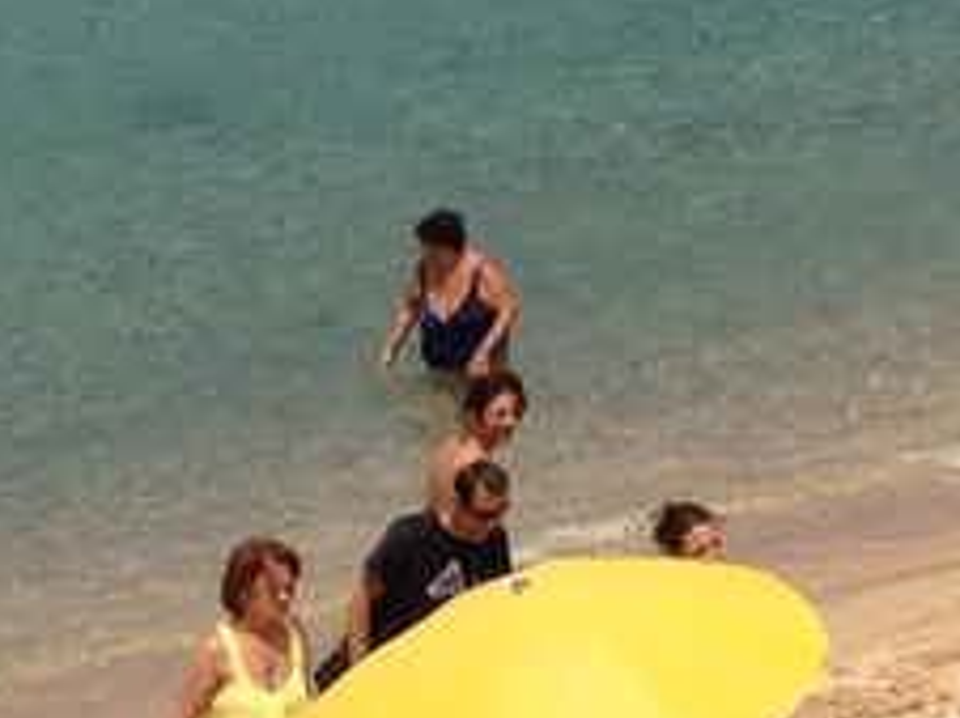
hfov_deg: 7.5
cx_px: 2290
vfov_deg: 5.9
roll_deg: -0.2
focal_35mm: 248
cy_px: -659
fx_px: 6870
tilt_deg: -6.4
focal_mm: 4.28
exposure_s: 1/3690
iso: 50
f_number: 2.4
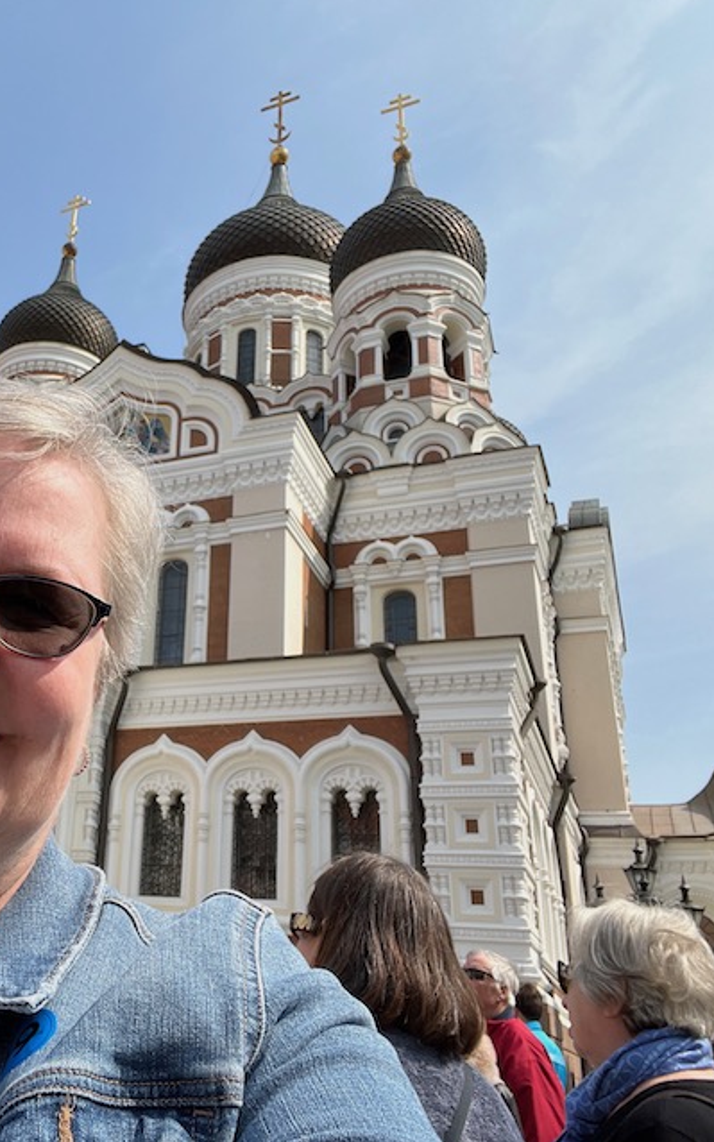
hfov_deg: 36.3
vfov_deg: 58.1
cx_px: 93
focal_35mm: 33
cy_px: 567
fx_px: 1027
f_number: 2.2
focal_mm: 2.71
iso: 32
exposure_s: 1/844
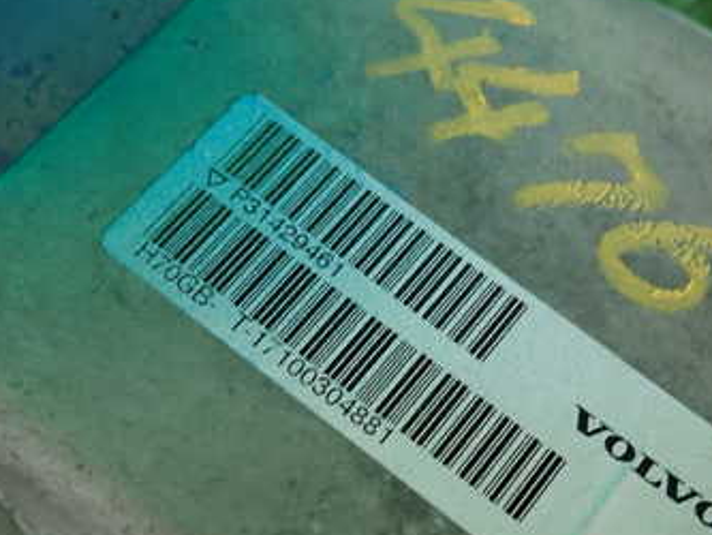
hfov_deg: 41.9
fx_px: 926
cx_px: 425
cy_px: 415
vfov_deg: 31.5
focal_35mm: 45
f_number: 2
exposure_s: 1/60
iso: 125
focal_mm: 4.5
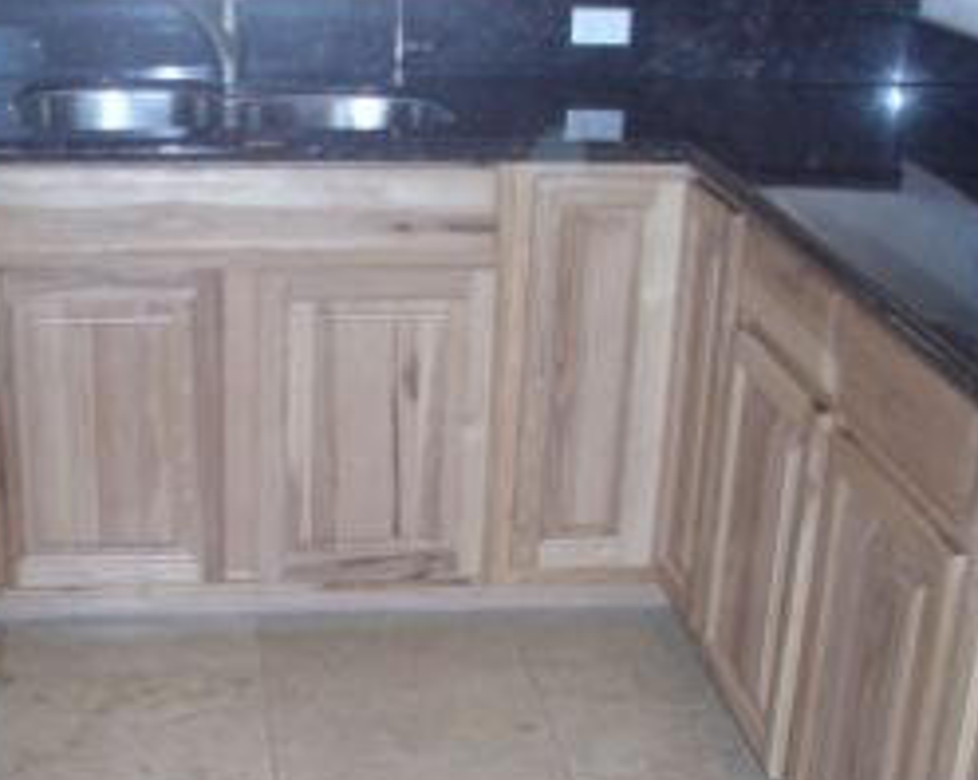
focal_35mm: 67
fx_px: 1938
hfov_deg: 28.1
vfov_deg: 22.6
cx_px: 323
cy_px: 552
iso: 200
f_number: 2.9
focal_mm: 6.3
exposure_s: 1/60
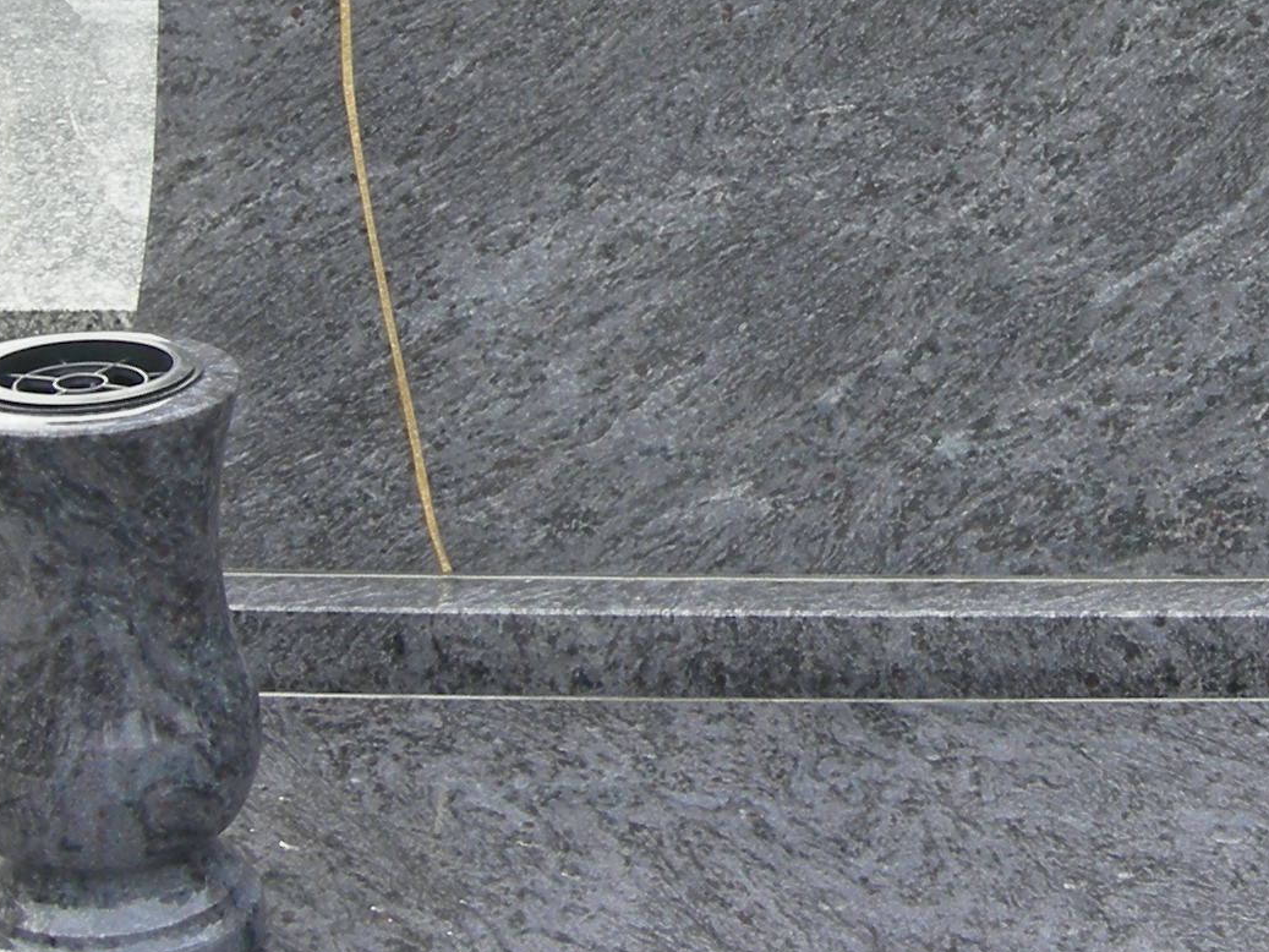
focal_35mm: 90
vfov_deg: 16.1
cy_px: 42
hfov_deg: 21.5
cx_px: 1029
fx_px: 3300
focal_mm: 7.5
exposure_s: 1/62
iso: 64
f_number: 3.4
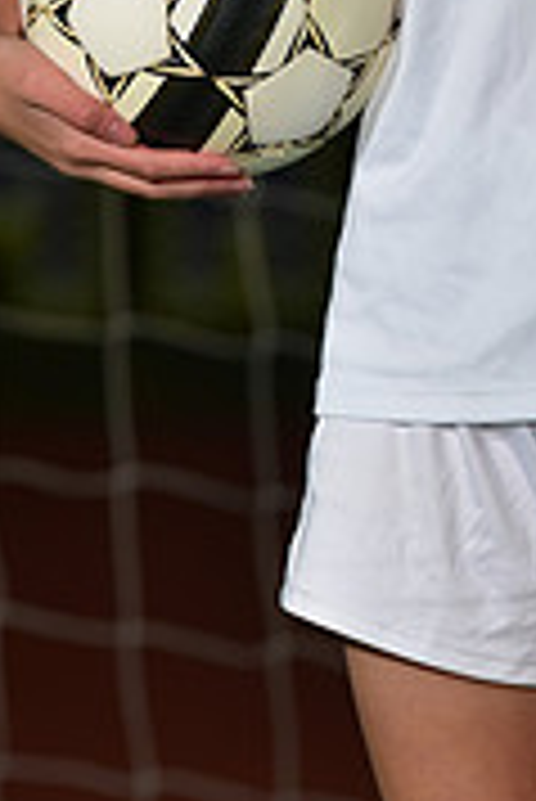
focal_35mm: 653
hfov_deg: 2.1
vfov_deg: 3.1
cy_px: -310
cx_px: 498
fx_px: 14554
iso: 1000
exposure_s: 1/200
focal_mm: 200
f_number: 5
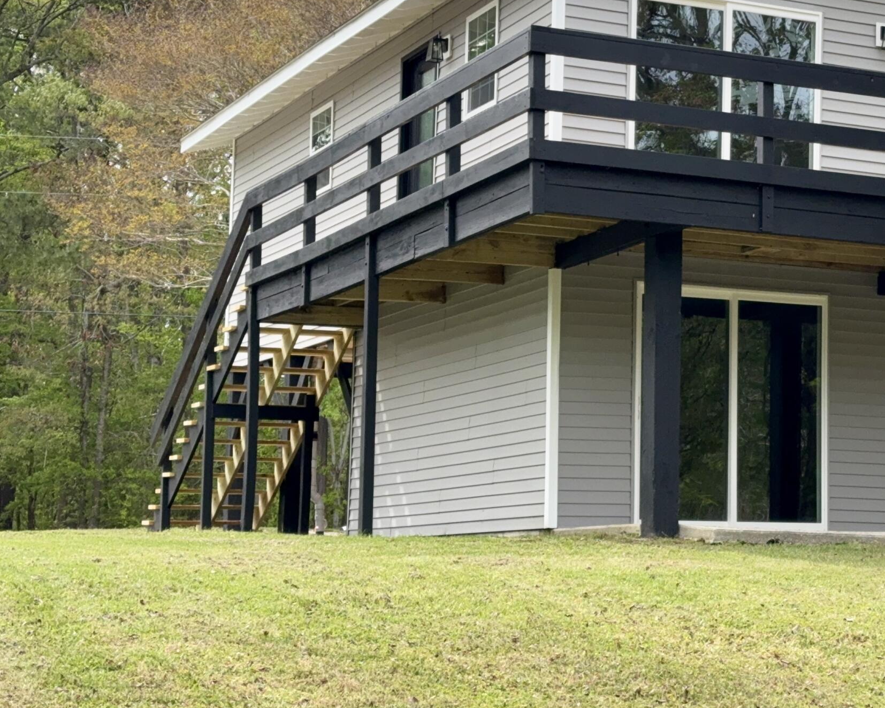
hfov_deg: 22.2
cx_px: 717
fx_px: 2226
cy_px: 295
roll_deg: -0.6
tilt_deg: +7.3
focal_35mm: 85
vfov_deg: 18.1
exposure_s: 1/1524
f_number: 1.78
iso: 64
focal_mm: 6.76
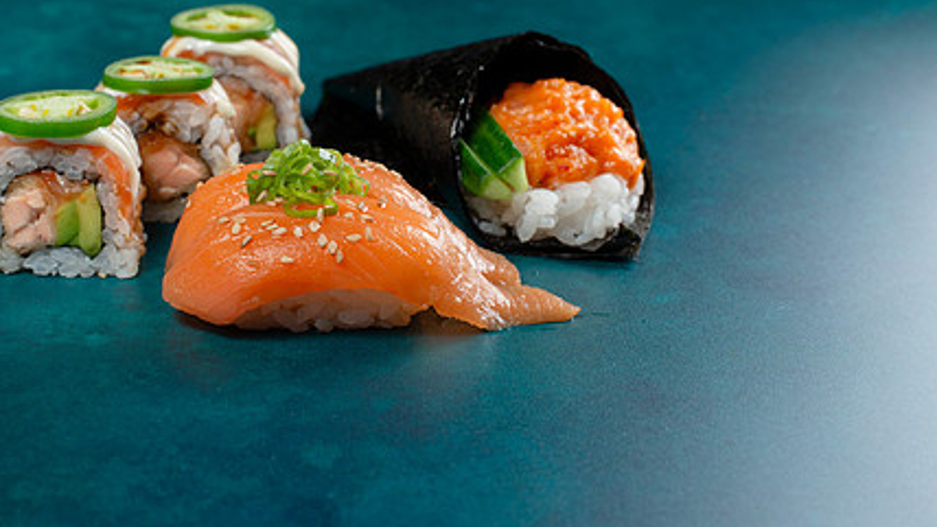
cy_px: 198
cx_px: 337
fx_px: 1764
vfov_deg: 17.0
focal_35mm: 71
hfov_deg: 29.6
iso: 250
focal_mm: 50
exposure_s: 1/250
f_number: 8
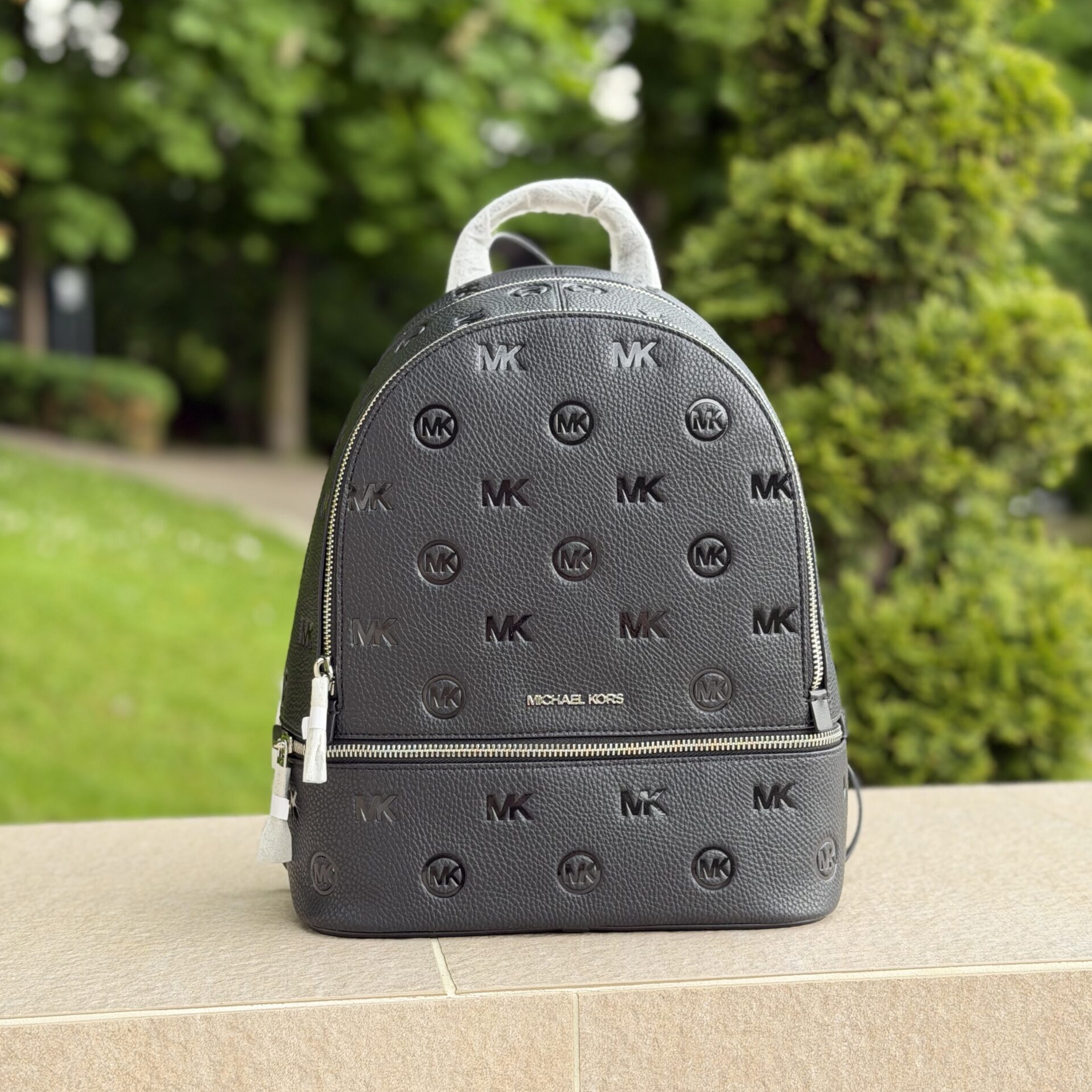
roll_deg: +1.0
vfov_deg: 30.0
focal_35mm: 57
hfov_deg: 30.0
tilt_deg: -5.2
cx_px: 548
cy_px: 609
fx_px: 2034
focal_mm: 6.76
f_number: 1.78
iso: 125
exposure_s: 1/183
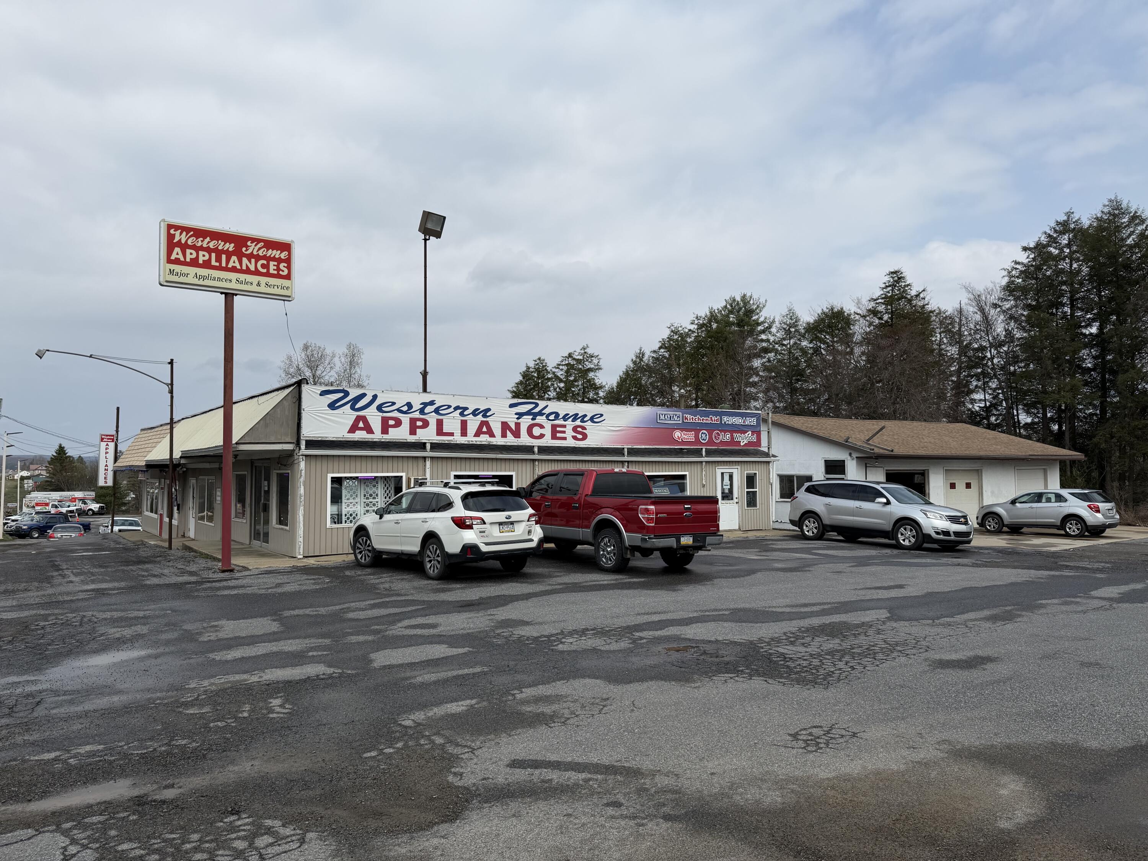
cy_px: 430
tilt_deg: +2.6
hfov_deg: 71.6
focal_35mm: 24
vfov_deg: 56.8
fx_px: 796
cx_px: 574
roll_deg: +0.5
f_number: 1.78
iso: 80
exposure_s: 1/7353
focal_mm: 6.76
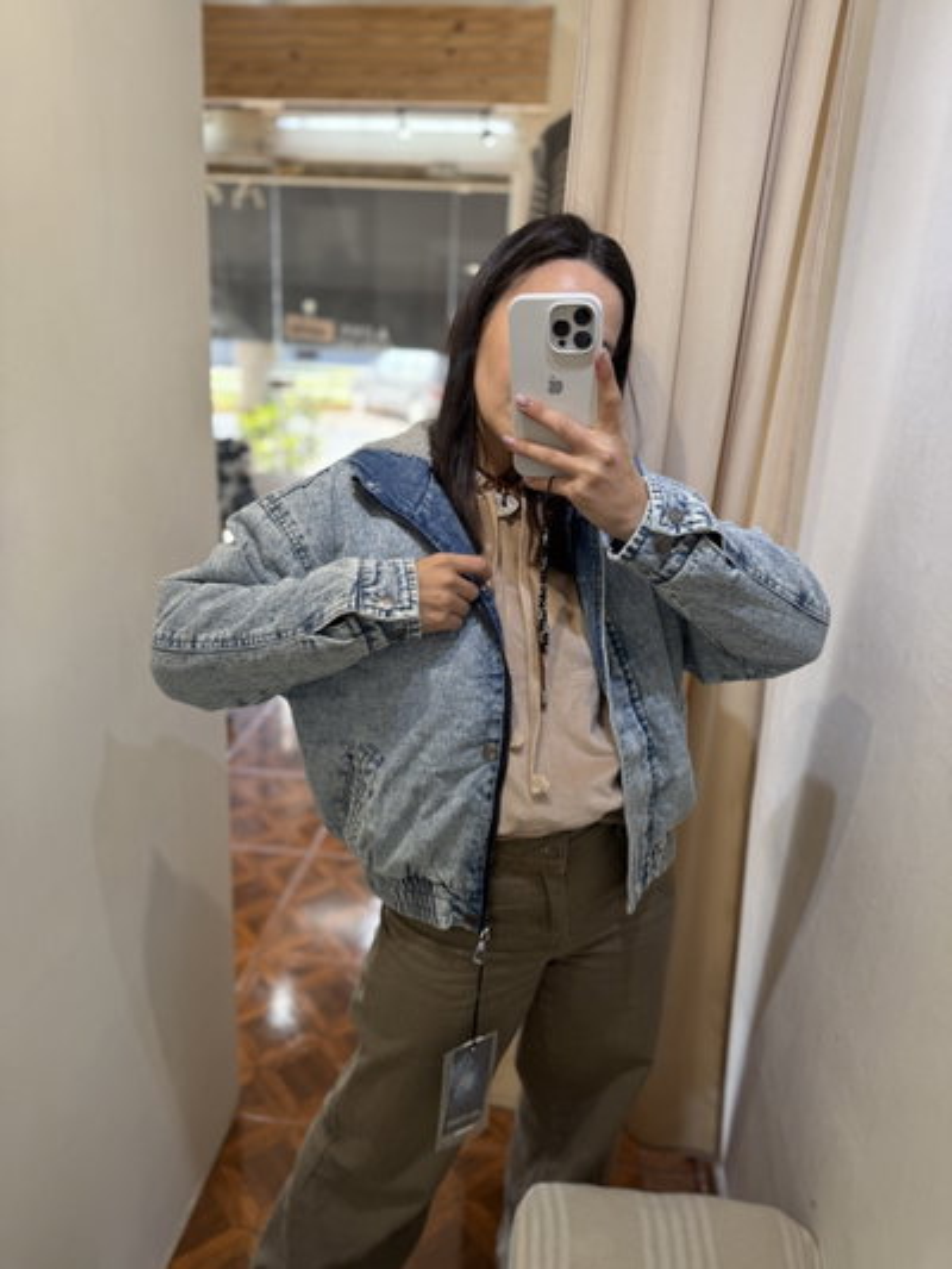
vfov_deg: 71.6
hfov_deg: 56.8
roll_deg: -3.5
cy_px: 634
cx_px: 476
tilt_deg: -17.1
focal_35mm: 24
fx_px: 880
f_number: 1.78
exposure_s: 1/100
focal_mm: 6.76
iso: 100
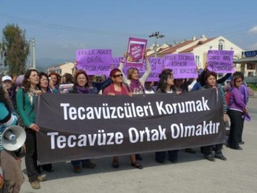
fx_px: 305
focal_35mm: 41
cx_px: 128
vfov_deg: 35.2
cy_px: 96
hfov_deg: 45.8
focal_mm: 8.8
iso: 80
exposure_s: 1/1000
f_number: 4.5
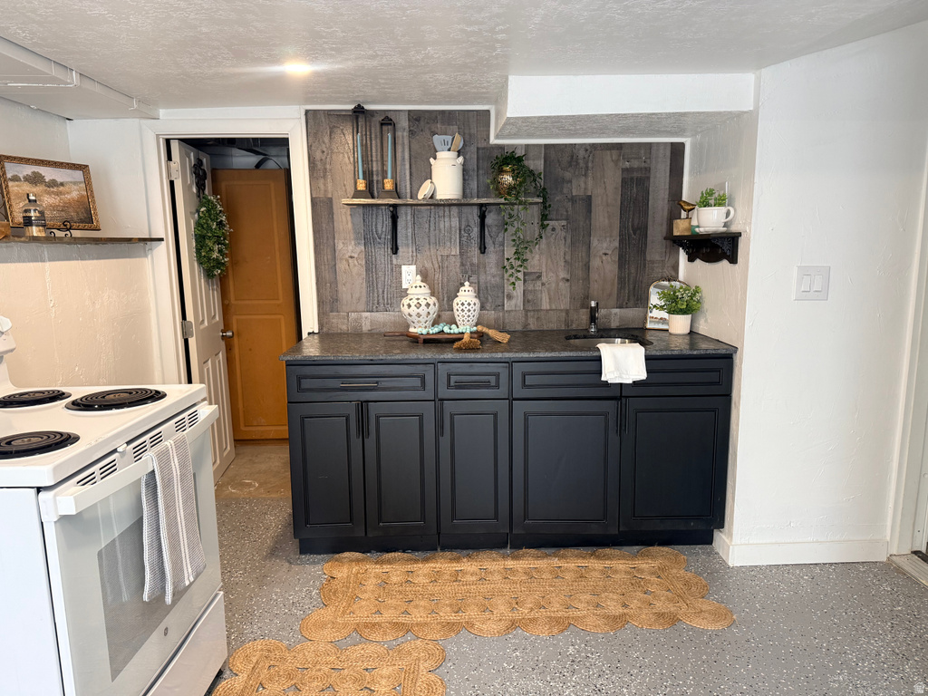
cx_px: 464
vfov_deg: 56.8
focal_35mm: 24
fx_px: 643
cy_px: 348
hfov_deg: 71.6
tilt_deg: -9.4
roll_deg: +0.8
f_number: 1.78
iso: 200
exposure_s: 1/97
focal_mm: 6.76
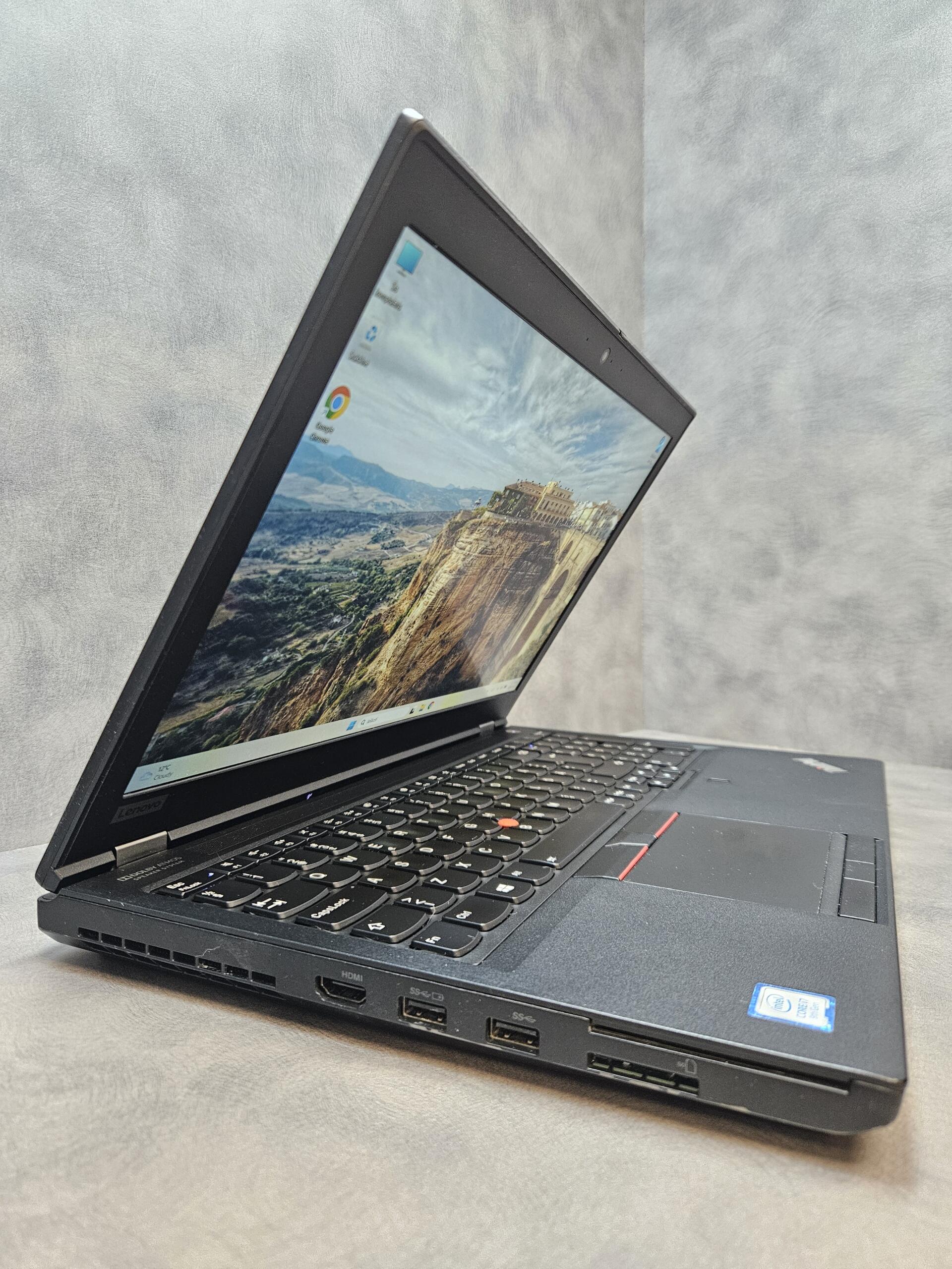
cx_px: 476
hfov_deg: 58.9
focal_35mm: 23
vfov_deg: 73.9
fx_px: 843
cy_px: 634
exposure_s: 1/100
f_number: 1.8
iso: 500
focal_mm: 5.4
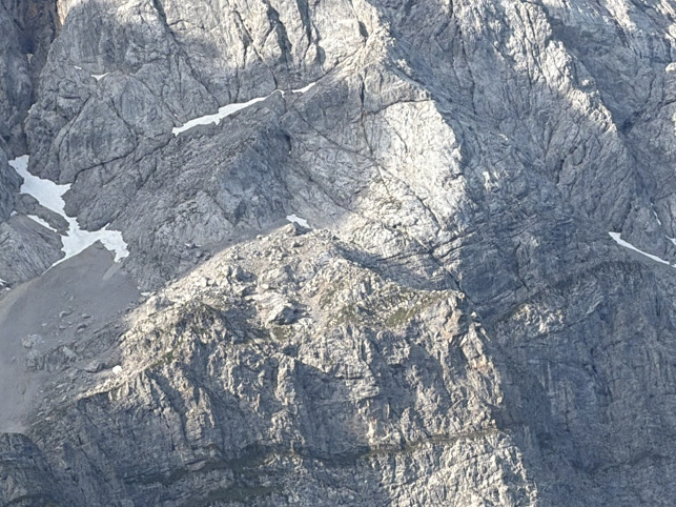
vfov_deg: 4.8
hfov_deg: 6.4
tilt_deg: +20.1
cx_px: 155
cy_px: 135
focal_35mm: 311
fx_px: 6072
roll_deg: +3.3
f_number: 2.8
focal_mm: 16.89
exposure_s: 1/574
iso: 50
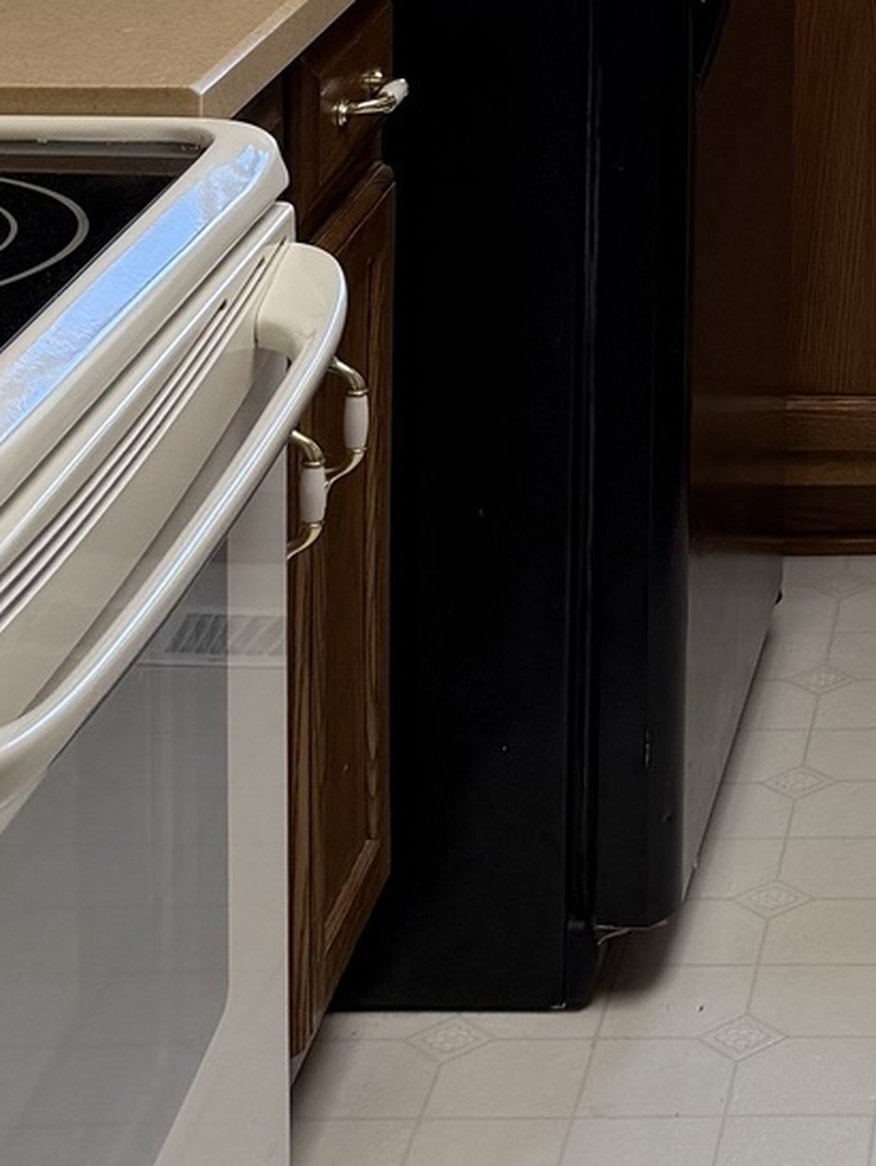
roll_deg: -1.9
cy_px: -469
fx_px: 3404
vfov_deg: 17.8
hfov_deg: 13.7
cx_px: 1358
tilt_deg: -4.2
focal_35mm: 101
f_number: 1.78
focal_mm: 6.76
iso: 80
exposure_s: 1/181
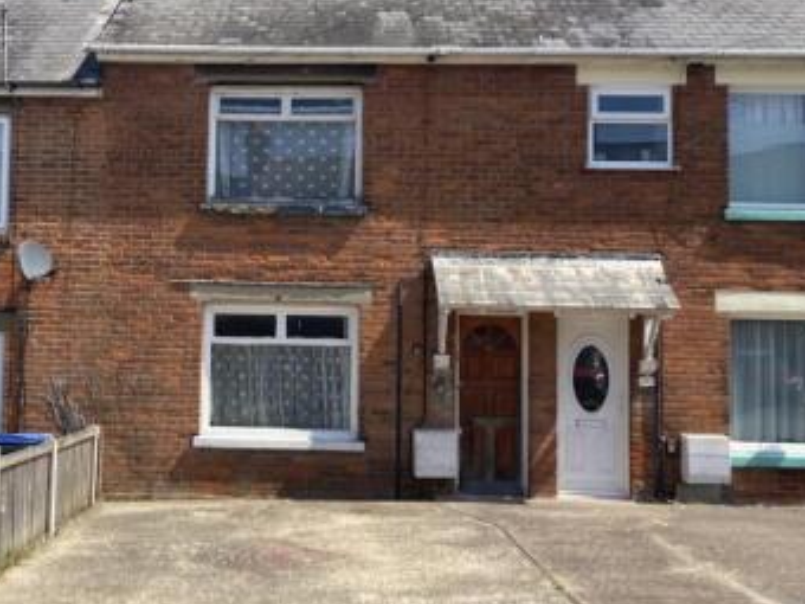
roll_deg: -1.6
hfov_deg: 39.1
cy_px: 269
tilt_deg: +4.2
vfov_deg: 30.2
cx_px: 259
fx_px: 1116
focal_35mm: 48
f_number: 1.8
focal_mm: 3.99
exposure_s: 1/1600
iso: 20
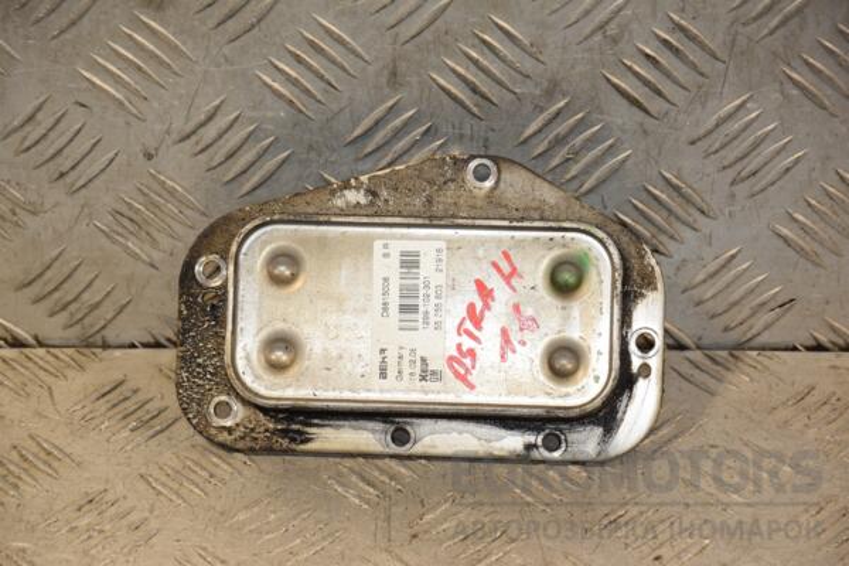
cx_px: 424
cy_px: 283
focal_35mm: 135
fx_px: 3184
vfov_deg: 10.2
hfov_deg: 15.2
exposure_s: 1/160
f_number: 5.6
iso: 800
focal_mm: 90
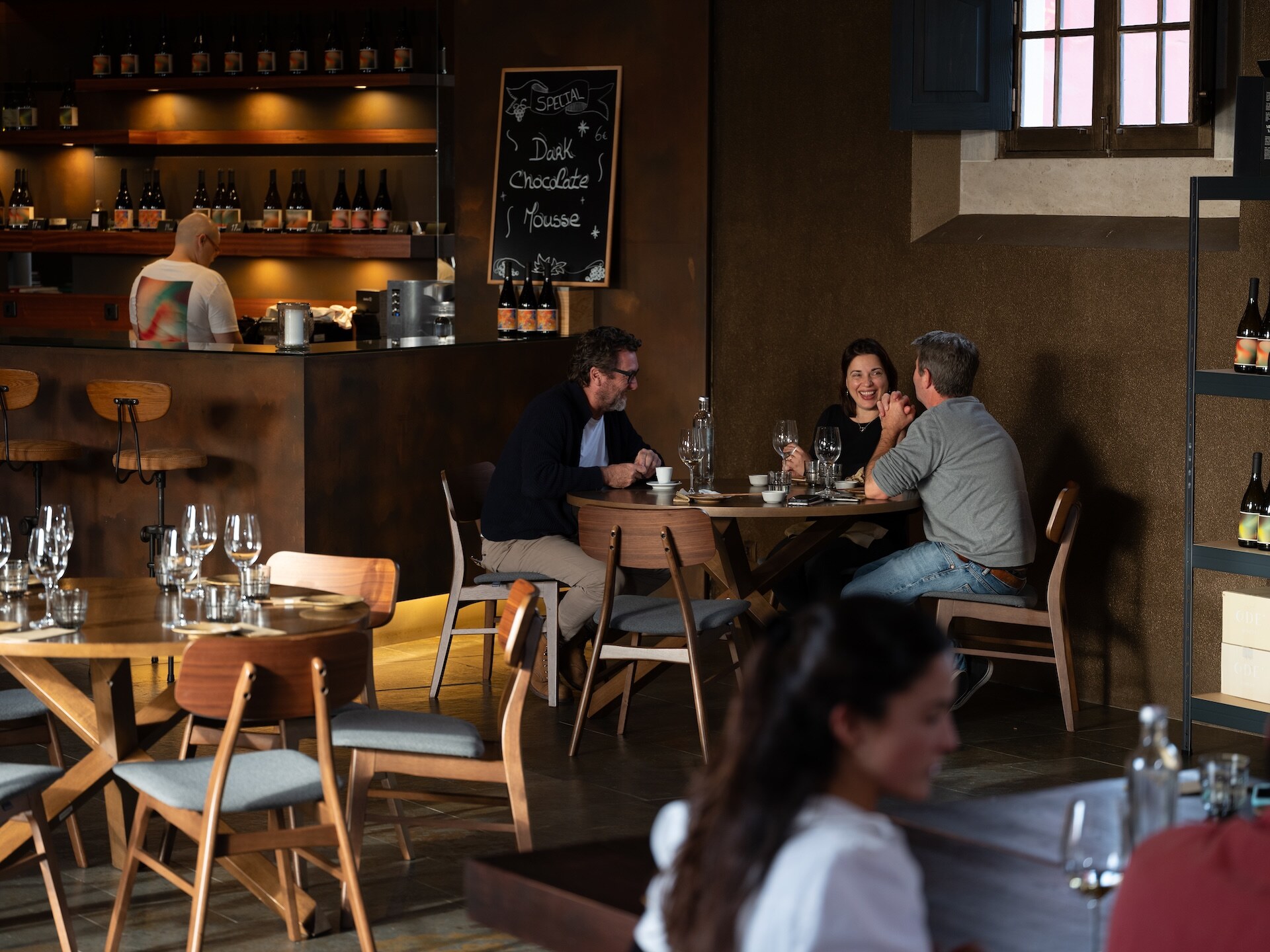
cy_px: 476
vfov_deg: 15.6
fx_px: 3485
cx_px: 635
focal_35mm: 95
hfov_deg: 20.7
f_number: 4
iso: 500
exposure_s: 1/60
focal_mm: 120
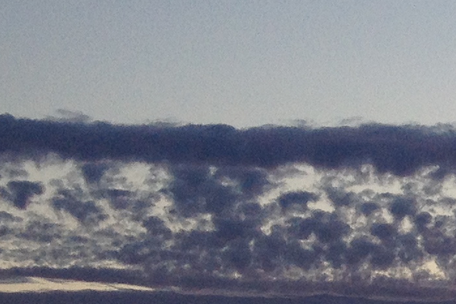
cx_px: 933
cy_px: 338
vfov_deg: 8.0
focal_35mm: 170
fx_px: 2153
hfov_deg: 10.9
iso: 50
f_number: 2.4
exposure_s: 1/170
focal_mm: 4.28
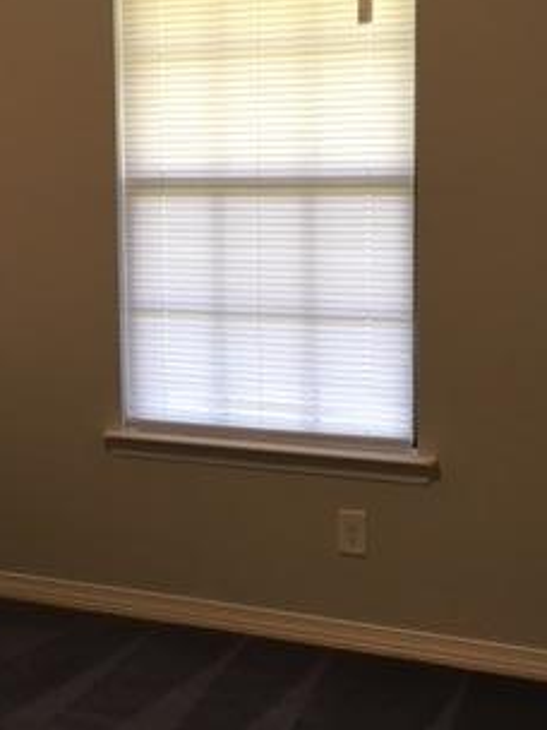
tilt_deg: -4.3
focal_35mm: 61
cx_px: 94
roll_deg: +1.9
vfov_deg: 31.6
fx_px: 1285
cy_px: 291
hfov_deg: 23.6
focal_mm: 4.15
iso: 40
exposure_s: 1/30
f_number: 2.2
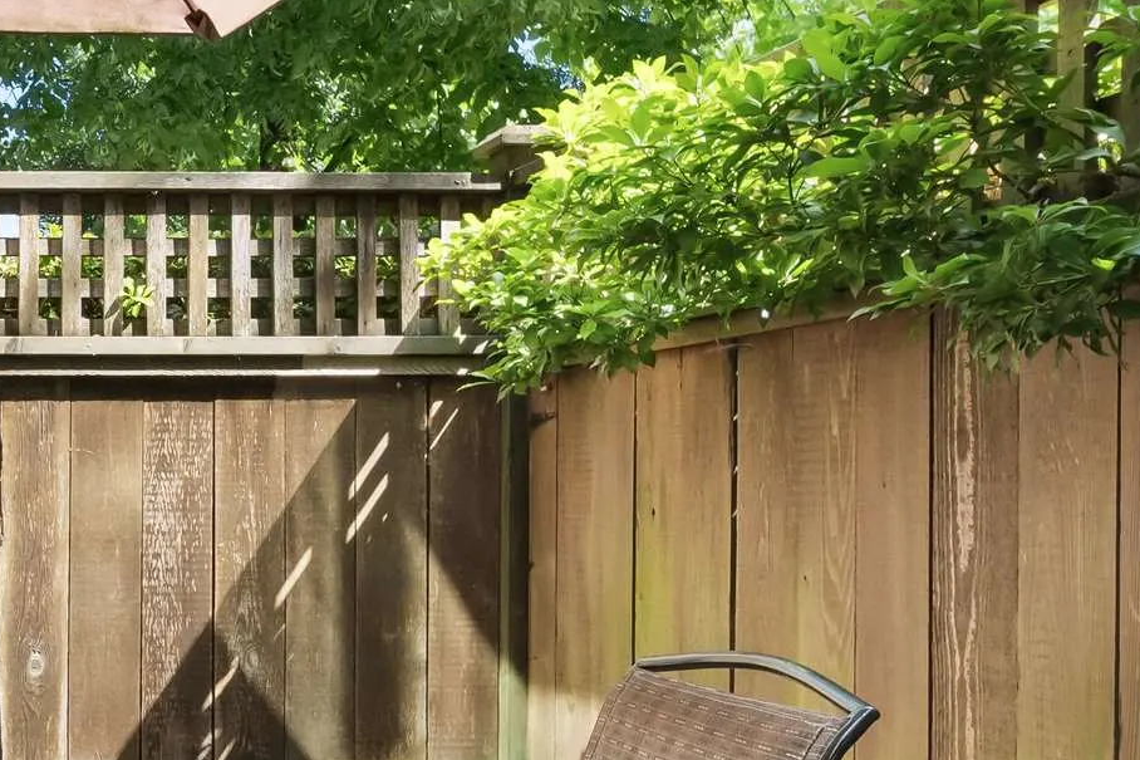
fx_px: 1447
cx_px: -128
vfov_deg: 29.2
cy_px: 511
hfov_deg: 36.2
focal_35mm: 46
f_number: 9
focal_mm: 9
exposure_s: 1/5
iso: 250
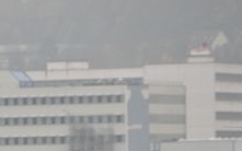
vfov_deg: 1.5
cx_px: -34
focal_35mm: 884
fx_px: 5829
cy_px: 195
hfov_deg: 2.4
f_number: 6.3
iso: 800
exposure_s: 1/800
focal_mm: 200
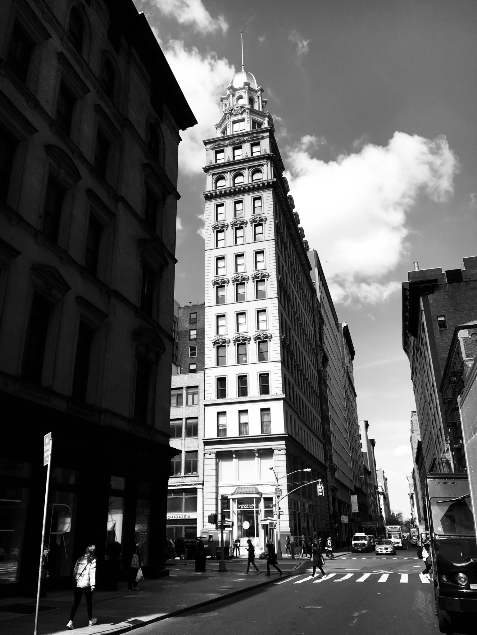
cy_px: 318
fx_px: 533
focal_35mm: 29
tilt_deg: +22.2
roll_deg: +2.0
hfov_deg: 48.2
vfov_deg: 61.7
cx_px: 238
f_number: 2.2
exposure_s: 1/1350
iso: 25
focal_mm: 4.15
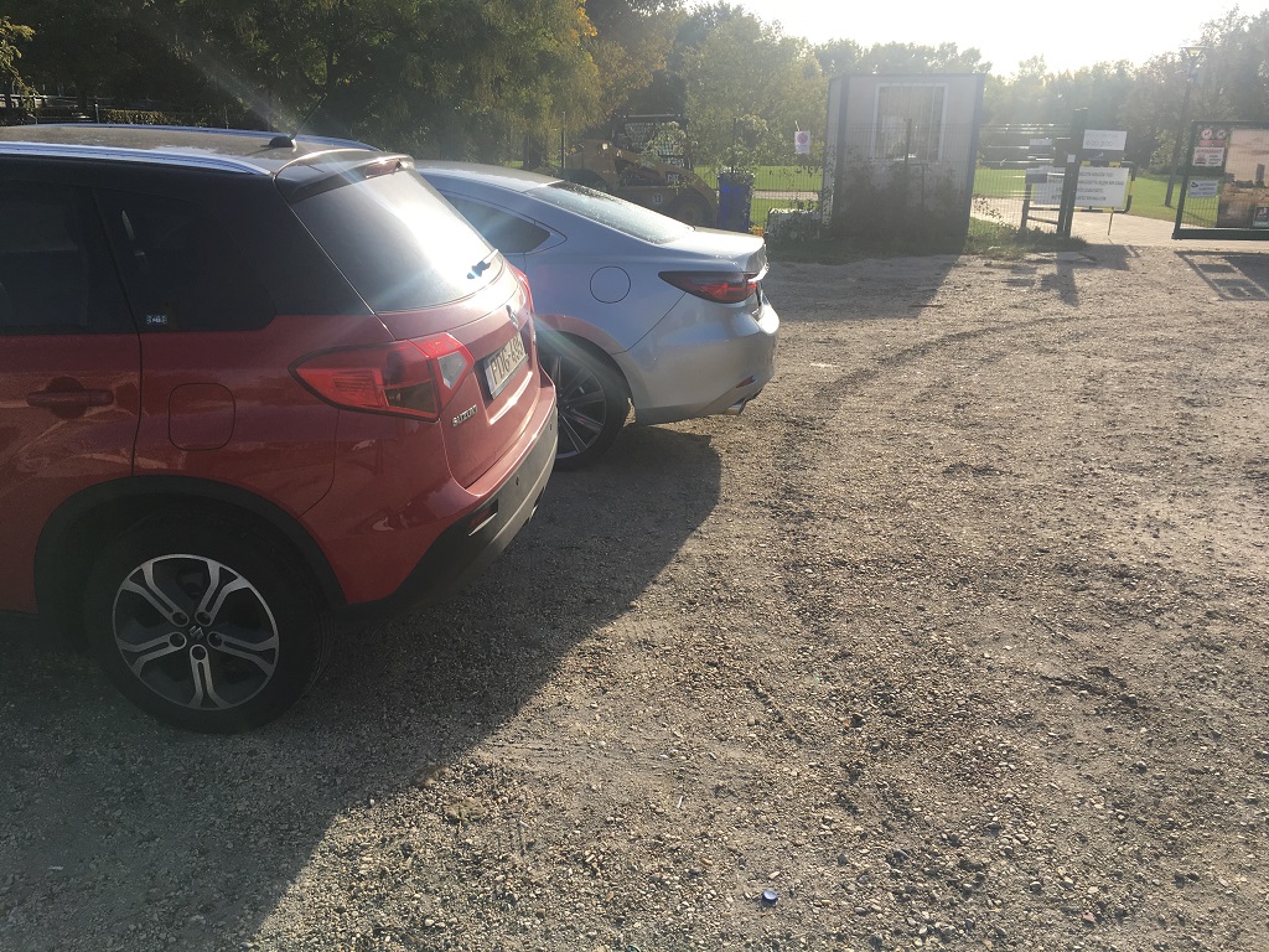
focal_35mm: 29
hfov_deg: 61.7
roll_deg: -0.2
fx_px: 1063
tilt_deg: -17.8
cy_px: 476
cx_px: 634
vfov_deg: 48.2
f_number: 2.2
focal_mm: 4.15
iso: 25
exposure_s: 1/1099
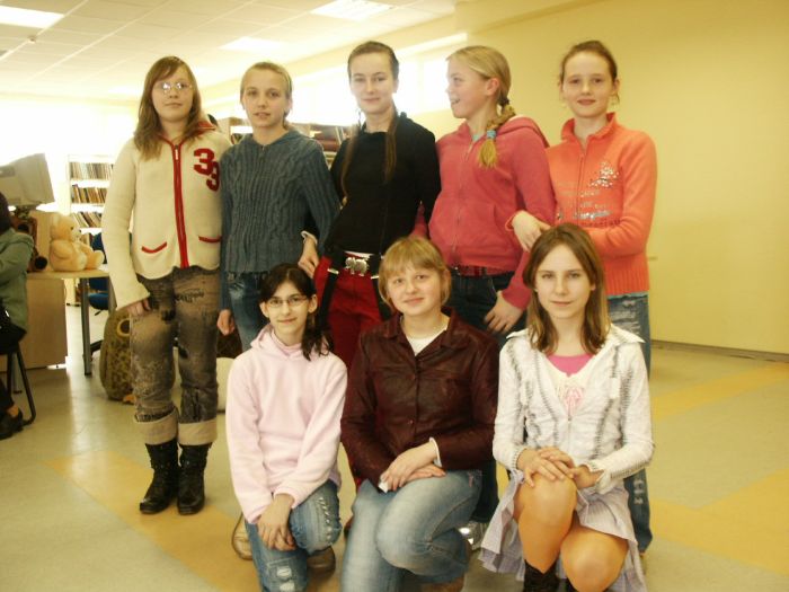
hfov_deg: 52.6
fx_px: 798
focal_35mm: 35
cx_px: 394
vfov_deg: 40.7
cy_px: 296
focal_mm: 7.18
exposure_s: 1/60
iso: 200
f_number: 3
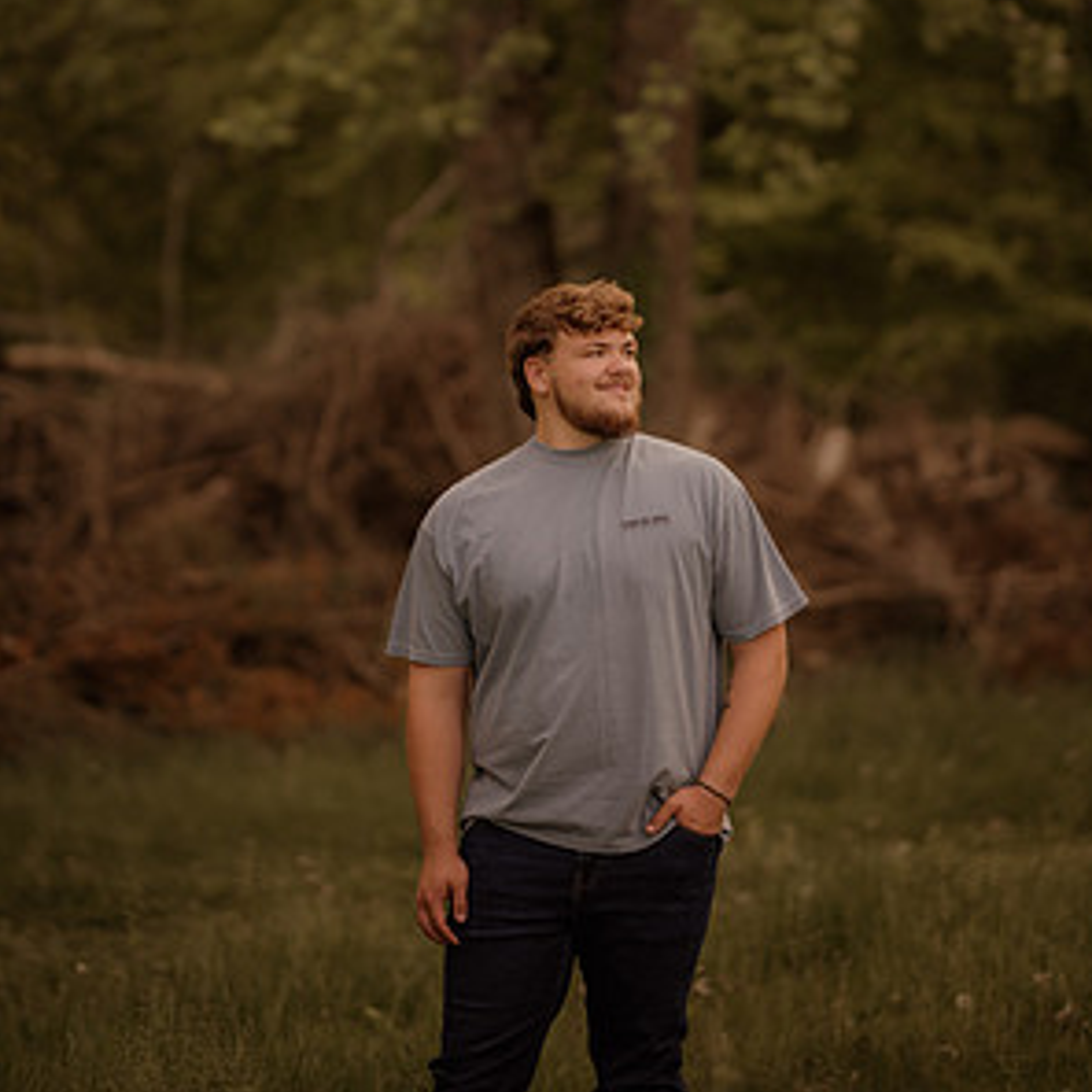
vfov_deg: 15.8
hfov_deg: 15.8
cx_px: 550
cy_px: 269
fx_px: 3926
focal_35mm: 110
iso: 125
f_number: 1.6
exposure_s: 1/320
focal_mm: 85
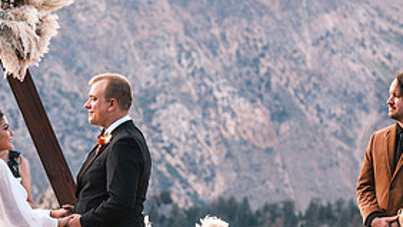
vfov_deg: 5.7
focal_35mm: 213
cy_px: 192
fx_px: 2277
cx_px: 13
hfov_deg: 10.0
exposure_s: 1/350
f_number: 2.8
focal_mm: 66
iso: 400
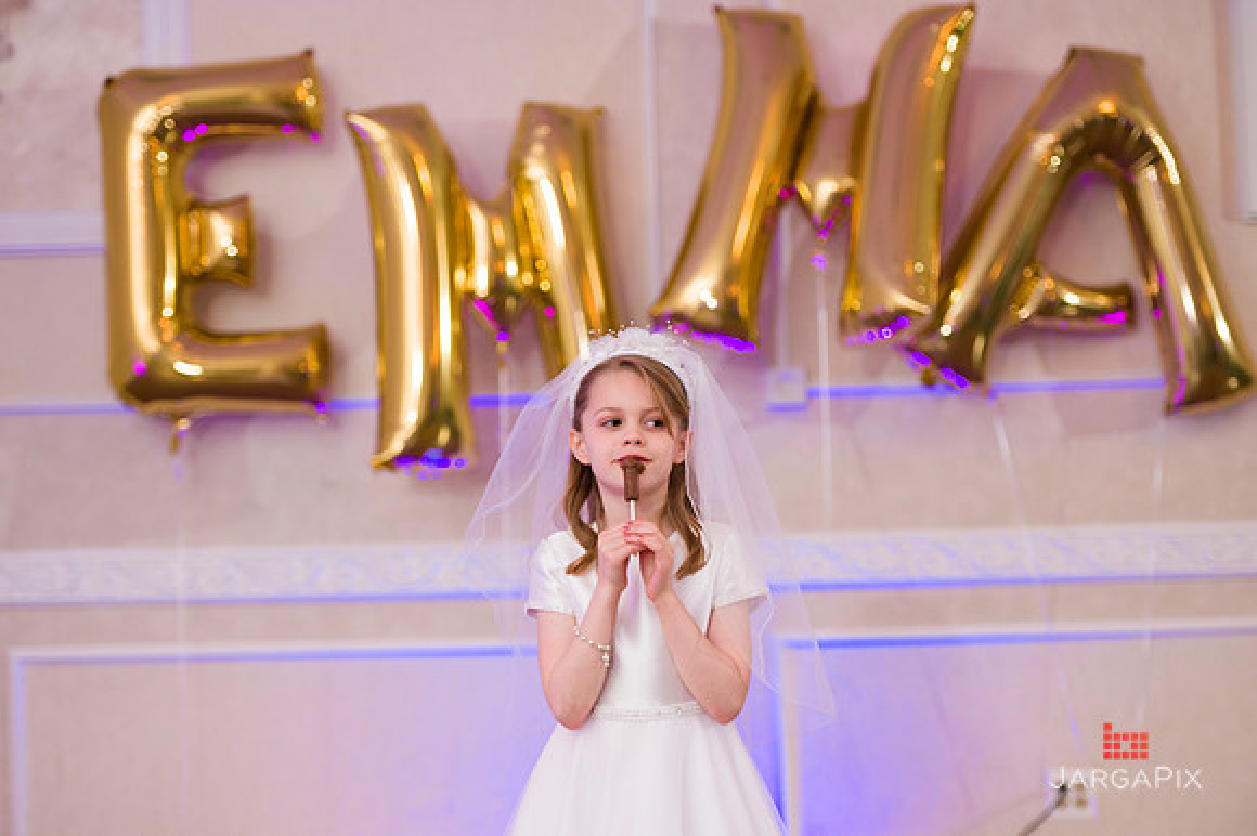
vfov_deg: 17.0
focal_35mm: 80
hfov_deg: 25.4
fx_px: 2792
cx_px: 628
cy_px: 418
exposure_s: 1/200
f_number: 3.2
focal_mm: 80
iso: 1000
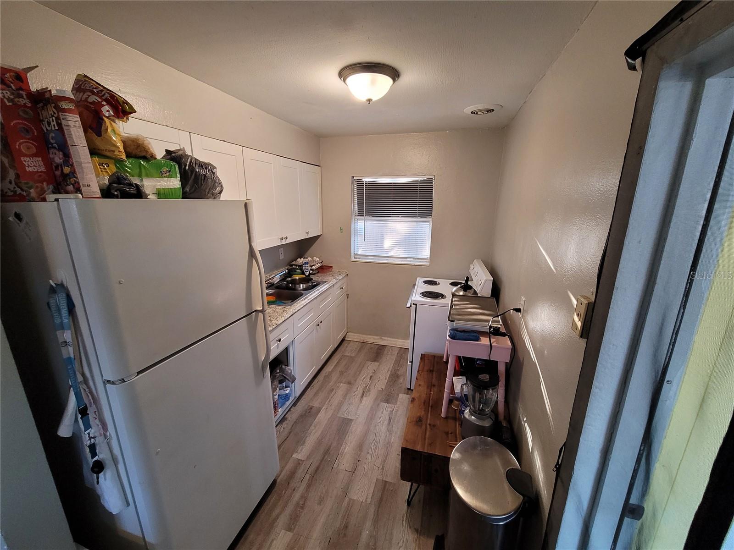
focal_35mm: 13
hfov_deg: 106.2
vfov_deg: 89.9
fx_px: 276
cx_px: 367
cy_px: 275
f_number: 2.2
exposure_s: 1/60
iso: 400
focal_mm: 2.2
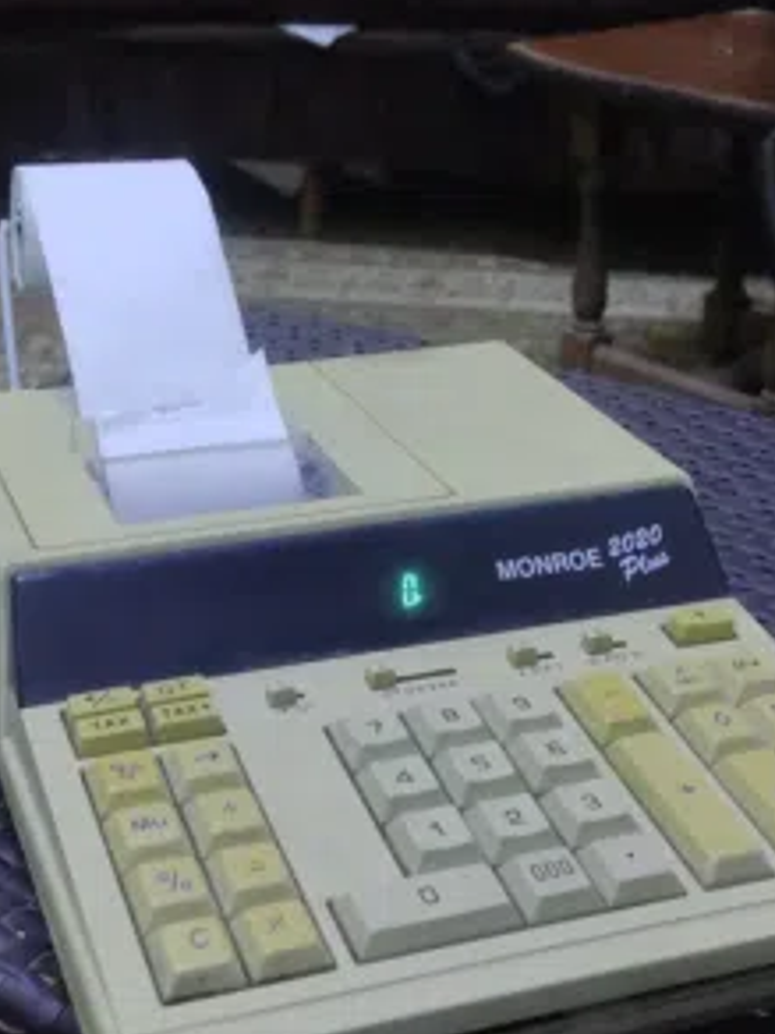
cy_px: 439
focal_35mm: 59
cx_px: 357
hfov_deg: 24.8
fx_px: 1761
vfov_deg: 32.6
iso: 1039
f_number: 1.79
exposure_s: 1/25
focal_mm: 4.71
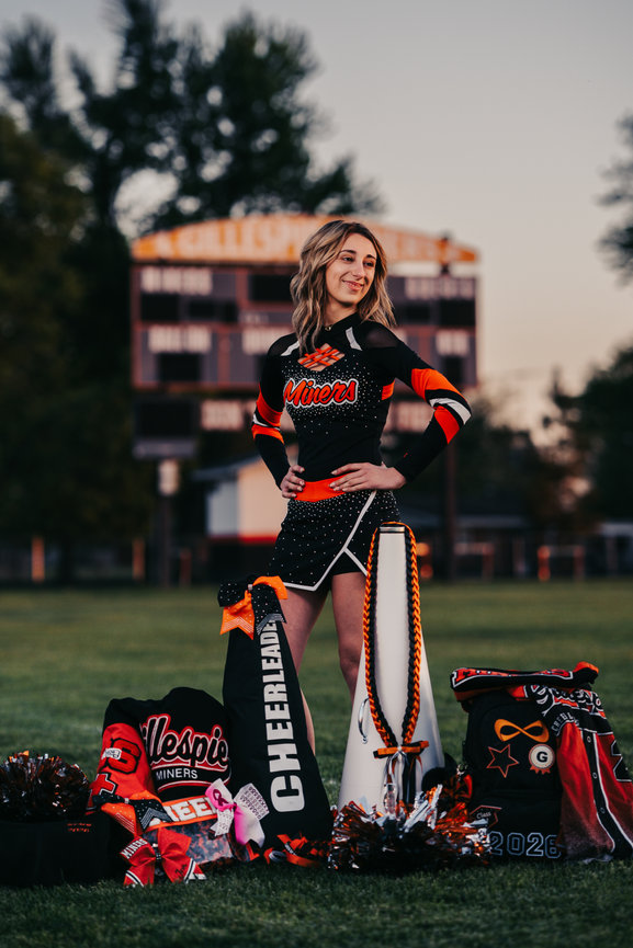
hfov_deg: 16.1
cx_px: 316
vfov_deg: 23.9
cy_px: 474
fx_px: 2241
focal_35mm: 85
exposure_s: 1/500
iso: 125
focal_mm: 85
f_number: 2
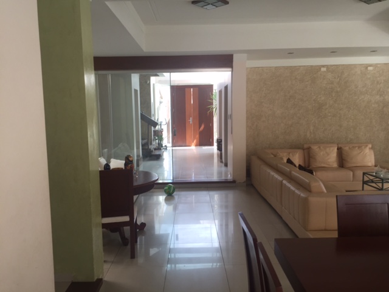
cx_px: 194
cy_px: 146
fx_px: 326
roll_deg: -1.2
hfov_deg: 61.7
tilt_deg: -3.3
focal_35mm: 29
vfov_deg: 48.2
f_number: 2.2
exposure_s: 1/100
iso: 50
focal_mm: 4.15
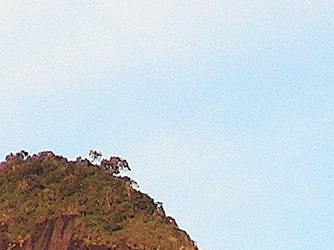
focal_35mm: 1530
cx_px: 465
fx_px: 14759
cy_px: 606
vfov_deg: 1.0
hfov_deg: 1.3
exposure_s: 1/125
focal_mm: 44.8
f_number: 3.5
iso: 114
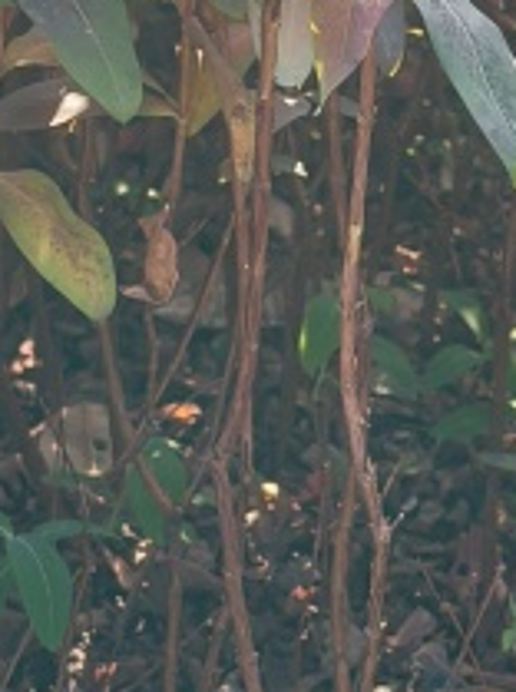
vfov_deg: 14.9
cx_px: 493
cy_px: 369
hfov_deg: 11.0
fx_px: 2652
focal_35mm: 133
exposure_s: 1/846
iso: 80
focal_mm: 4.84
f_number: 1.8
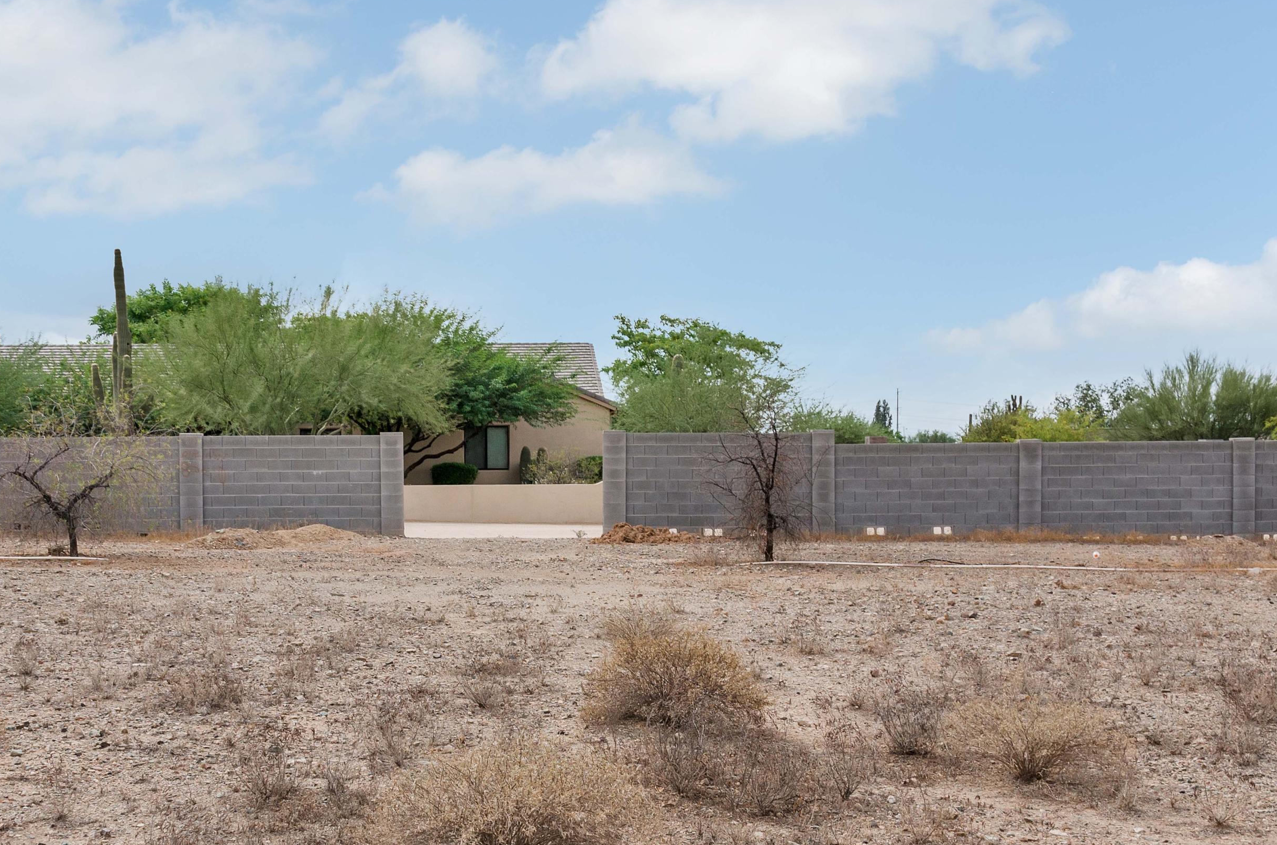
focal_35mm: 48
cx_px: 514
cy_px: 504
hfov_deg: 41.0
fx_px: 1699
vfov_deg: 27.9
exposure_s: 1/250
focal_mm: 26
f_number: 11
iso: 200
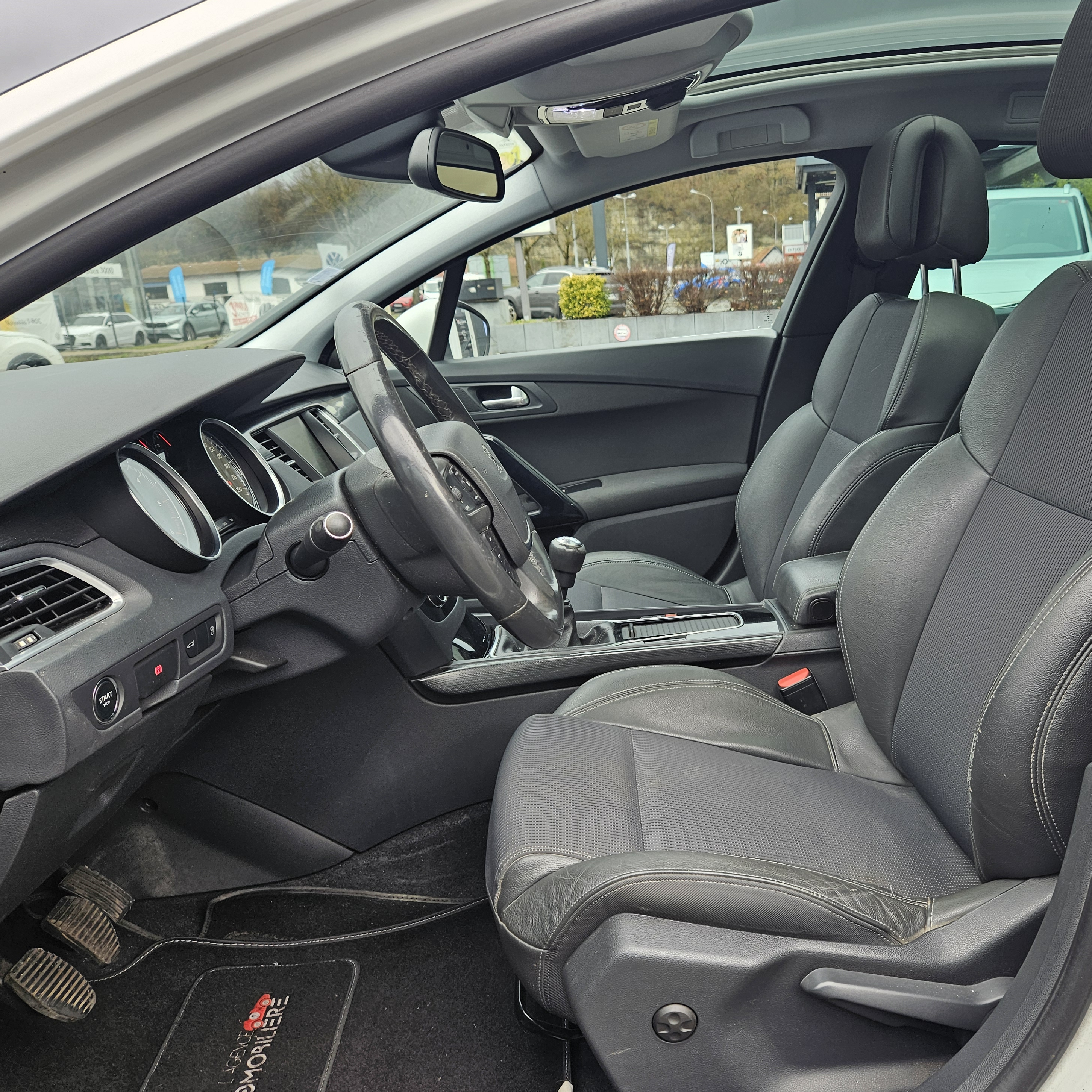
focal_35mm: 28
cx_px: 667
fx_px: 999
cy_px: 560
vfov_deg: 57.3
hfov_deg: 56.8
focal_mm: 5.4
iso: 32
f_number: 1.8
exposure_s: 1/180
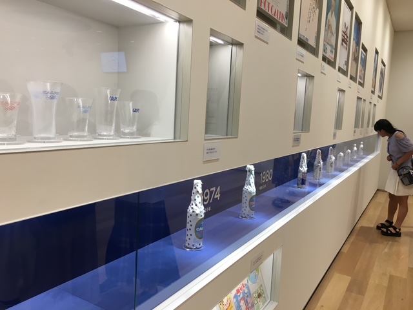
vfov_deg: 48.2
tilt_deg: -6.2
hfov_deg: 61.7
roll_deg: -3.7
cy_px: 155
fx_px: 346
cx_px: 206
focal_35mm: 29
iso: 25
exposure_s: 1/40
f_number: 2.2
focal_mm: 4.15
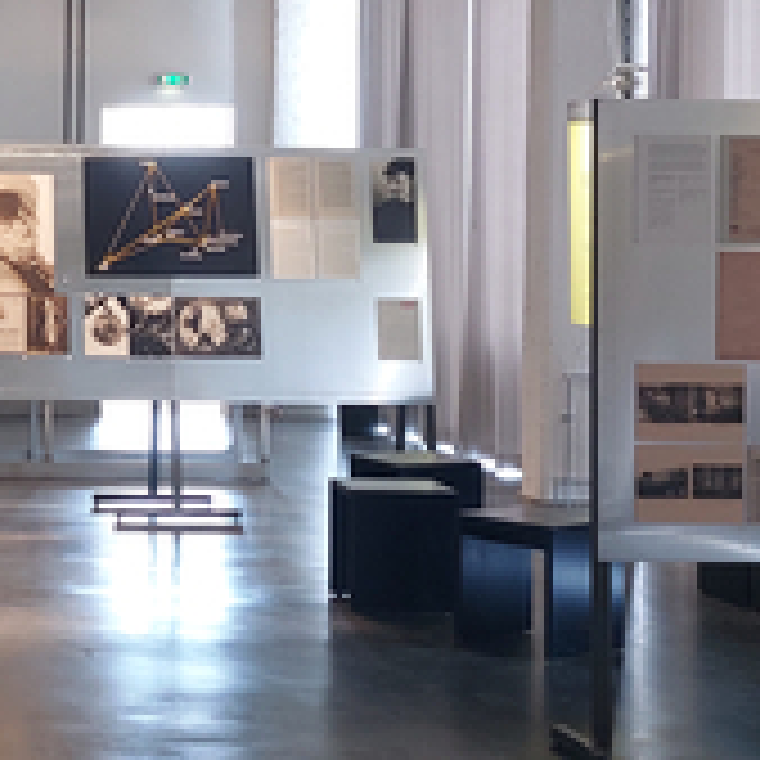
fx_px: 2186
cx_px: -175
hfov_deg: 18.6
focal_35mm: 88
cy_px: 187
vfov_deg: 19.6
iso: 200
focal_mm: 5.23
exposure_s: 1/50
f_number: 1.8
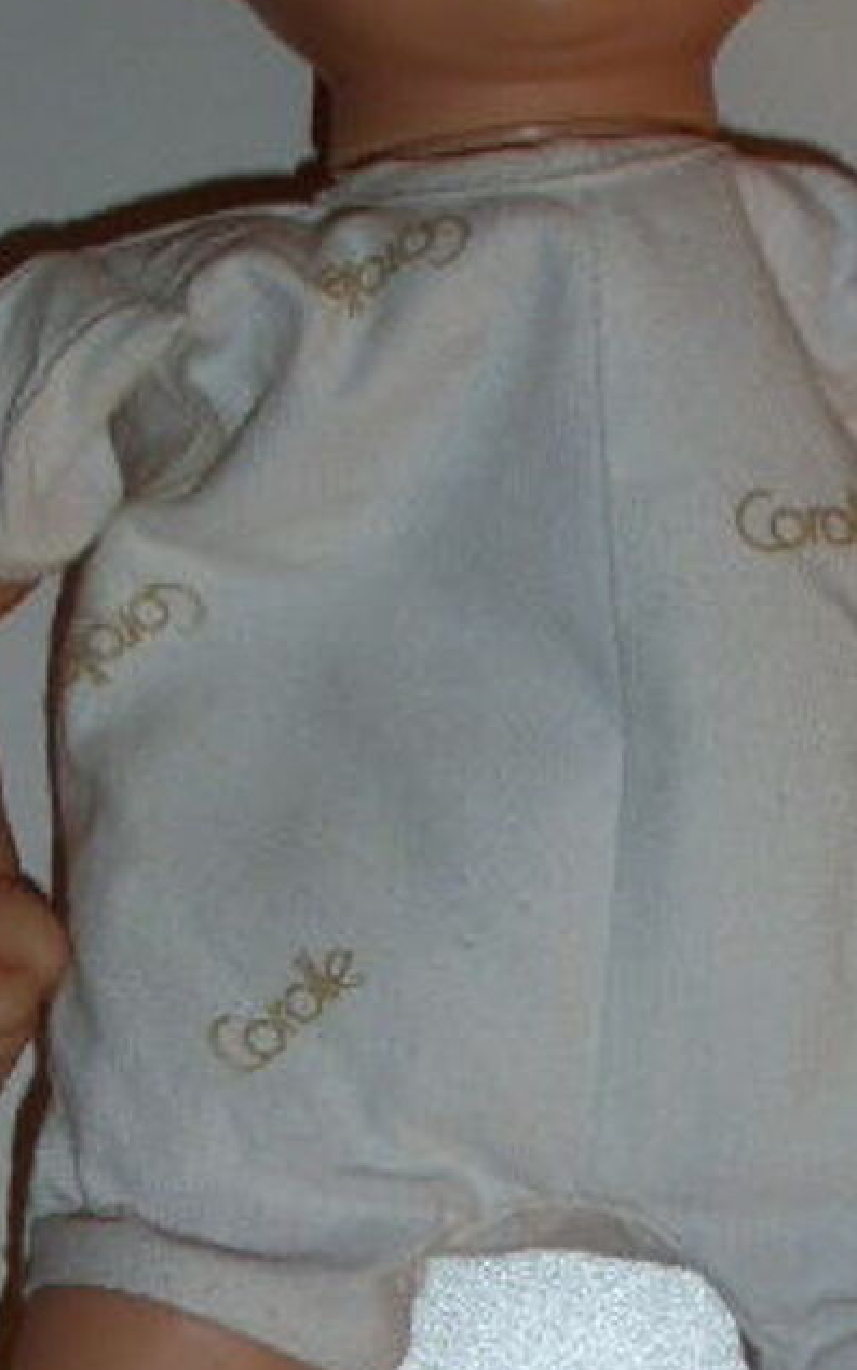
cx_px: 538
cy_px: 750
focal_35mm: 89
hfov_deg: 14.7
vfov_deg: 23.3
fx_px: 3325
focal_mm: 6.9
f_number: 3.9
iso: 250
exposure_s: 1/60
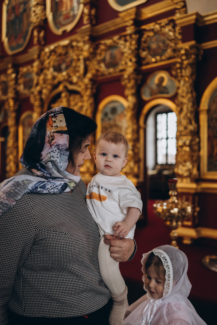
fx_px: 316
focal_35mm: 35
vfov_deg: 54.4
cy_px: 162
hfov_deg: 37.9
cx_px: 108
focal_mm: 35
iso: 2000
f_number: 1.8
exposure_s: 1/200
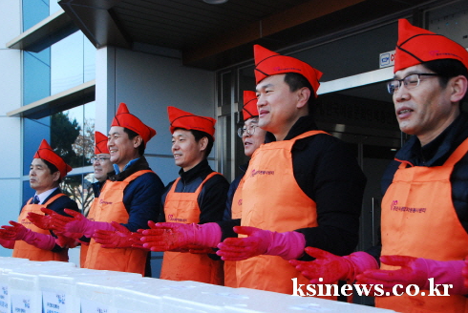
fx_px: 638
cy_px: 157
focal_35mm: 49
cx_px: 234
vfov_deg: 27.6
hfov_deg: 40.3
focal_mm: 32
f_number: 7.1
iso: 1250
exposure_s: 1/500
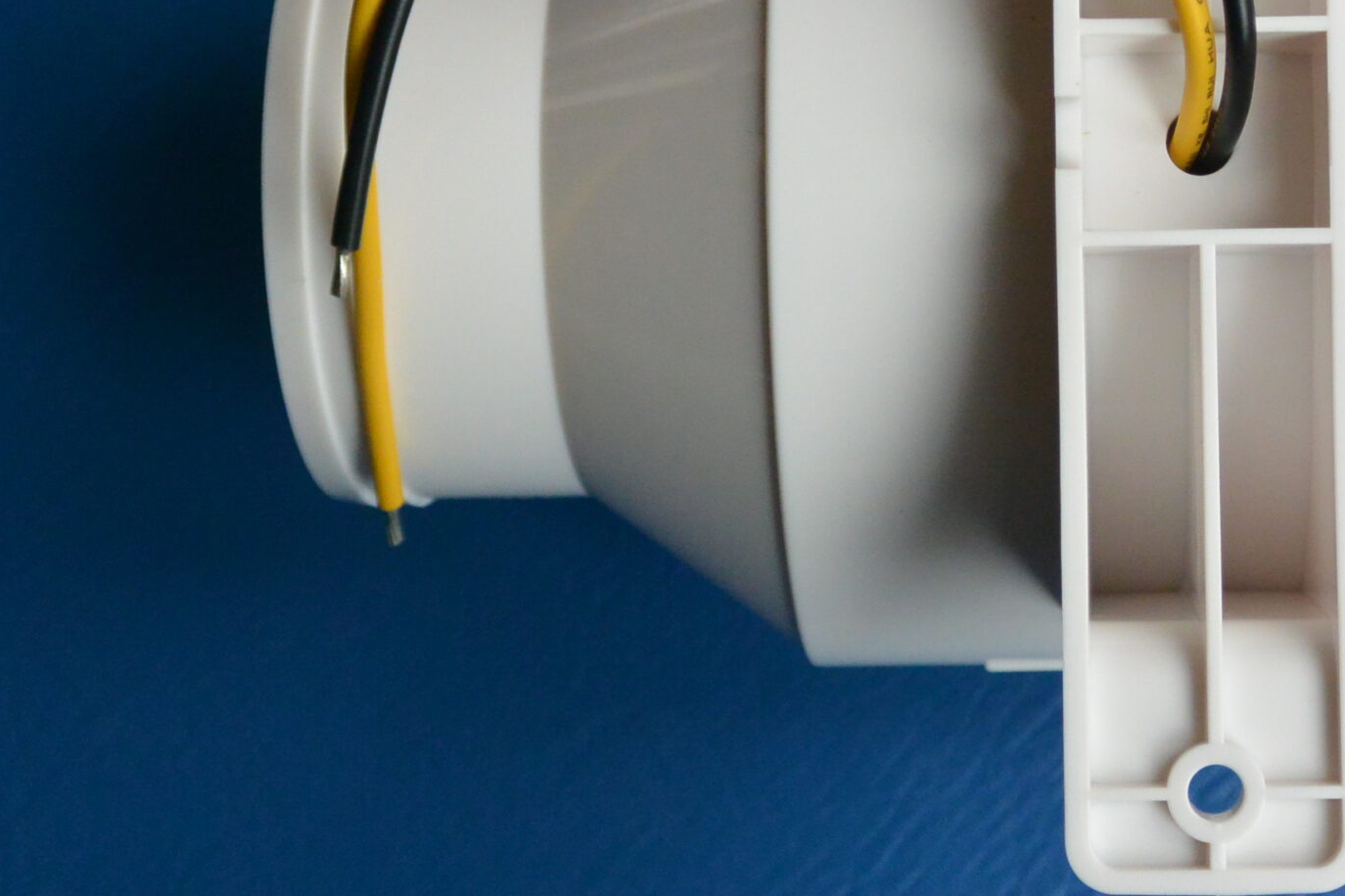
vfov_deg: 16.5
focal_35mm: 82
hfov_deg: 24.3
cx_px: 1090
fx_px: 3063
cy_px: 141
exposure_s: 1/60
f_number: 4.2
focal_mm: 16.3
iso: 640
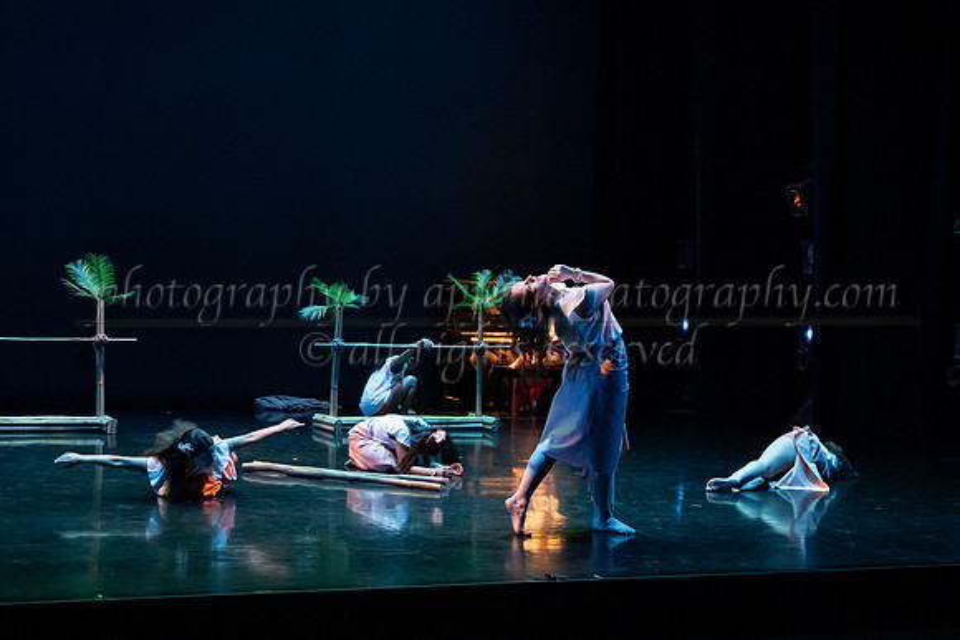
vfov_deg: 21.2
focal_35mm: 64
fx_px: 1709
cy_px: 320
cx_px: 480
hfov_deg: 31.4
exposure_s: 1/320
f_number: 3.2
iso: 4000
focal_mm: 54
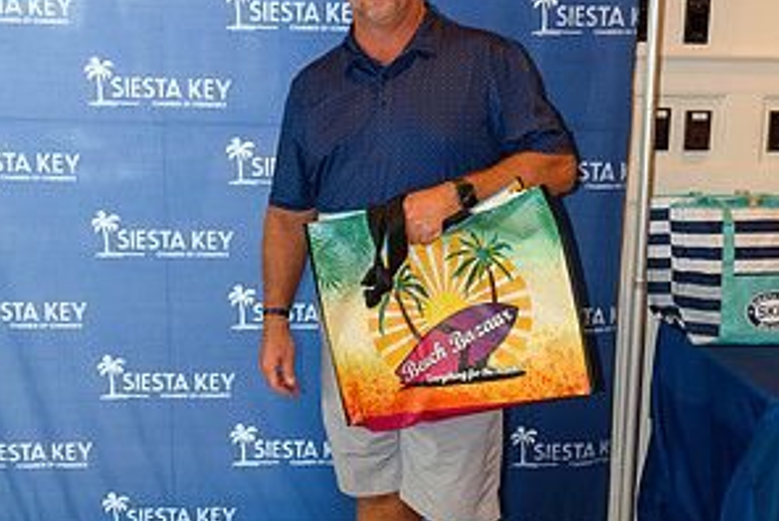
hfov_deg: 47.4
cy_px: 242
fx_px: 888
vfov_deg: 32.7
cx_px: 390
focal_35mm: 41
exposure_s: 1/80
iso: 800
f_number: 4.5
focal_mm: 18
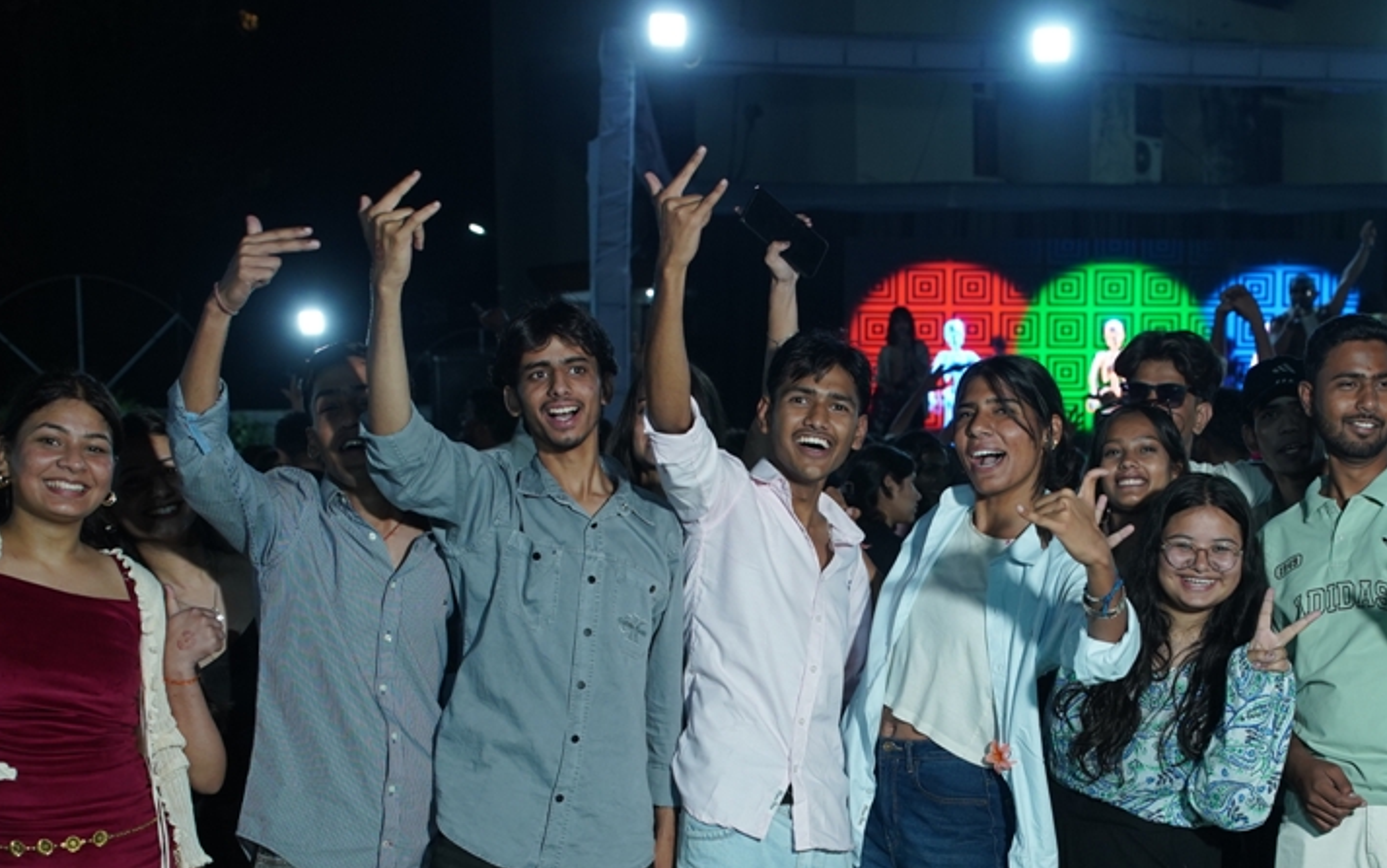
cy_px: 705
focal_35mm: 60
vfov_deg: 21.4
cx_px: 897
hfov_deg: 33.8
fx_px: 2269
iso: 1000
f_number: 4
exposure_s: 1/160
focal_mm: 35
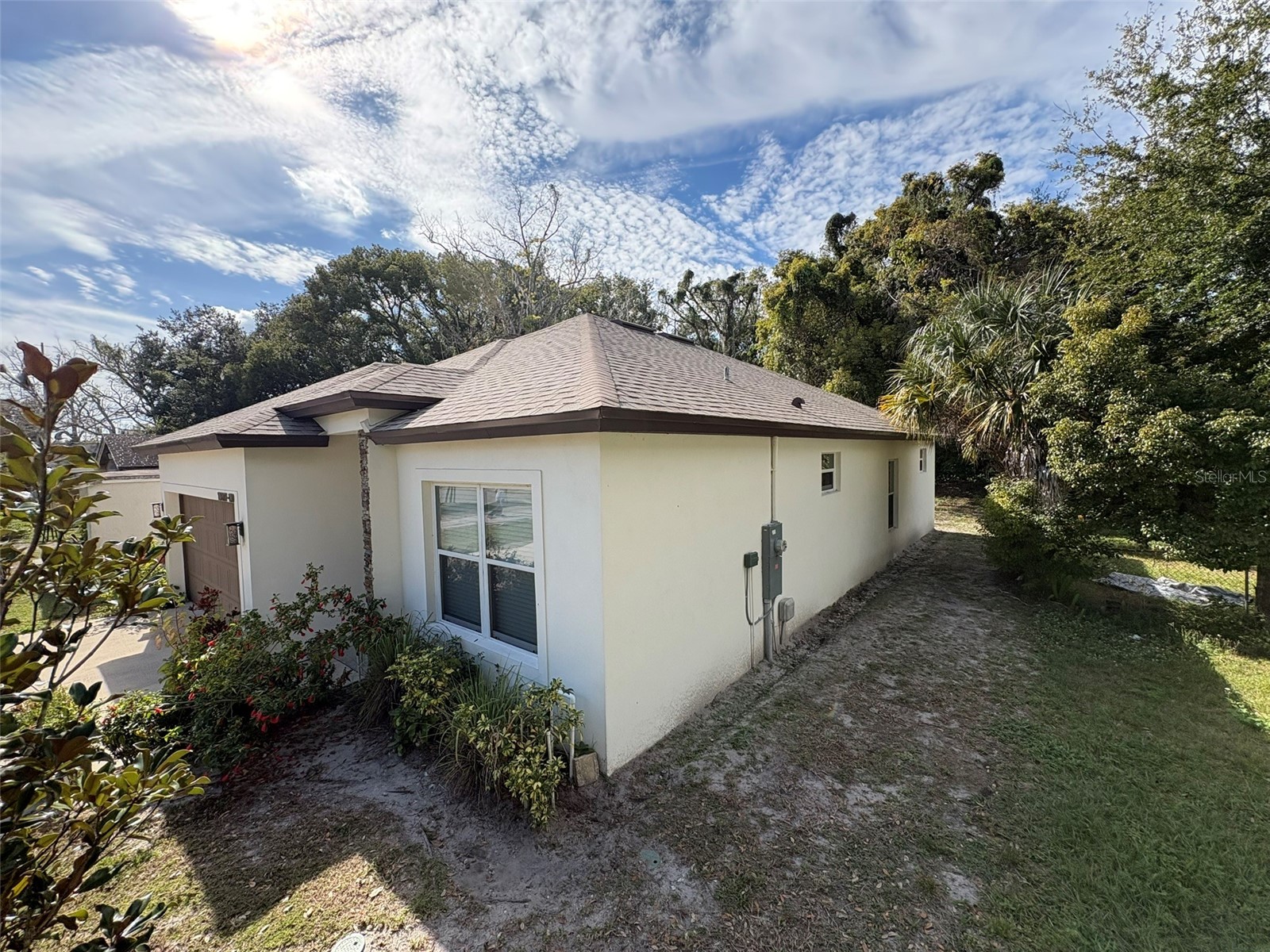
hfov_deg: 102.1
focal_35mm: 14
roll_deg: +0.2
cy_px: 476
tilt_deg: -0.3
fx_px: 514
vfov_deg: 85.7
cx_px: 635
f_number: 2.2
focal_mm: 2.22
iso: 64
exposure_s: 1/1323
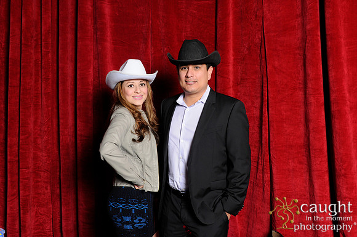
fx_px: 416
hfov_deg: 46.5
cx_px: 178
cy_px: 118
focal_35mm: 42
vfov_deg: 31.8
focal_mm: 28
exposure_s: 1/60
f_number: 8
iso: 400
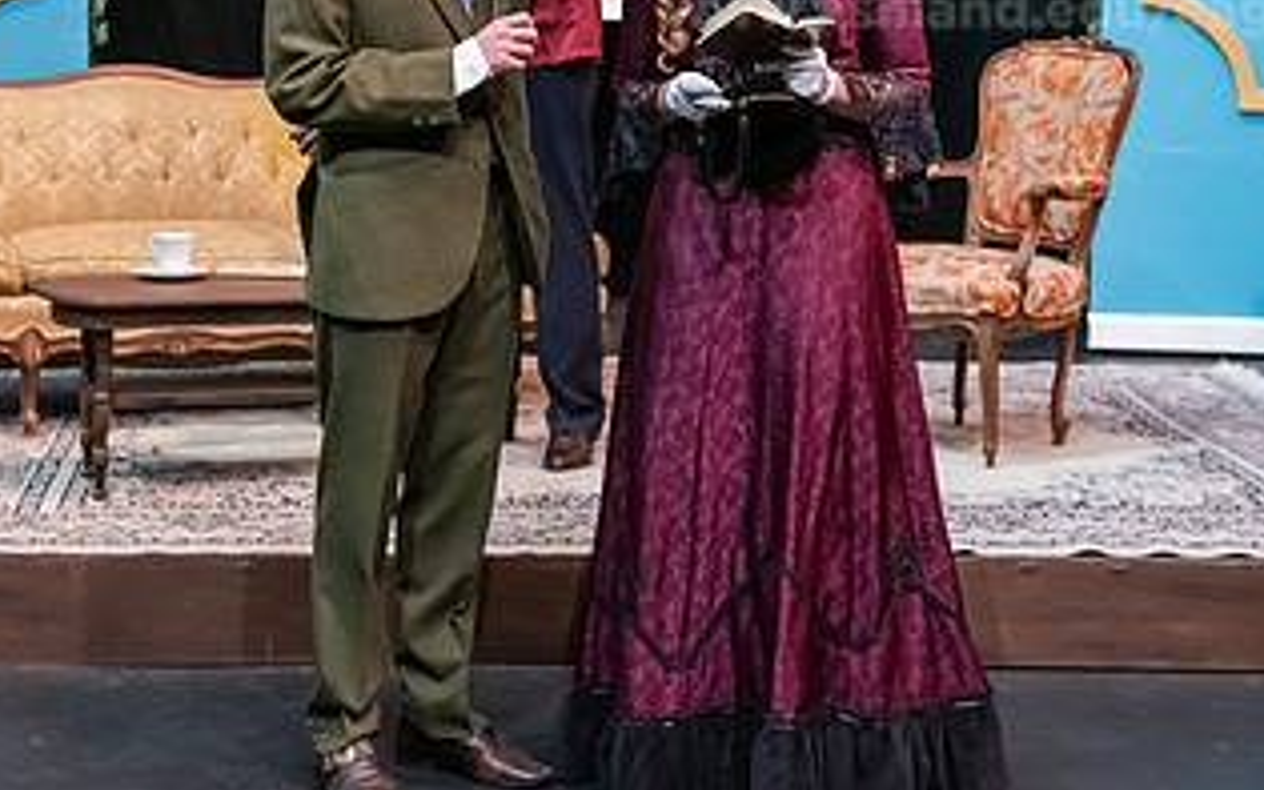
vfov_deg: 14.4
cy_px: 94
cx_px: 482
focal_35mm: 90
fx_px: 3101
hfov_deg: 23.0
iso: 3200
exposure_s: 1/200
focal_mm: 48
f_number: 3.2
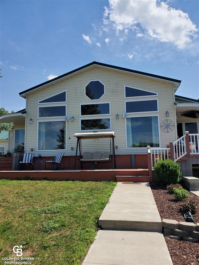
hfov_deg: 53.1
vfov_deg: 67.3
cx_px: 100
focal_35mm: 26
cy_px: 132
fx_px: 199
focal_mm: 4.3
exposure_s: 1/1702
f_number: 2.4
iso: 50
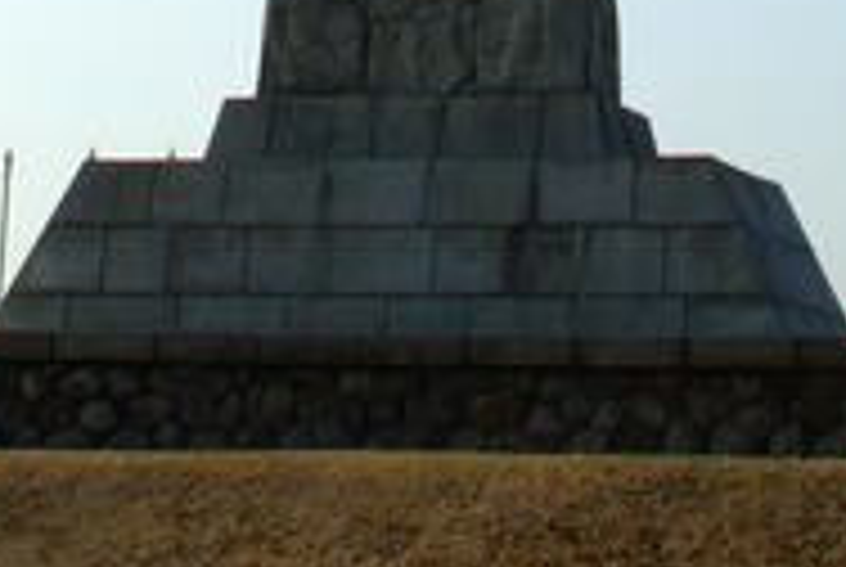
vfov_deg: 8.6
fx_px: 3672
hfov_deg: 13.1
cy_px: -382
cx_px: 466
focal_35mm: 156
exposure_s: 1/125
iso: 200
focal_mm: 28
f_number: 16
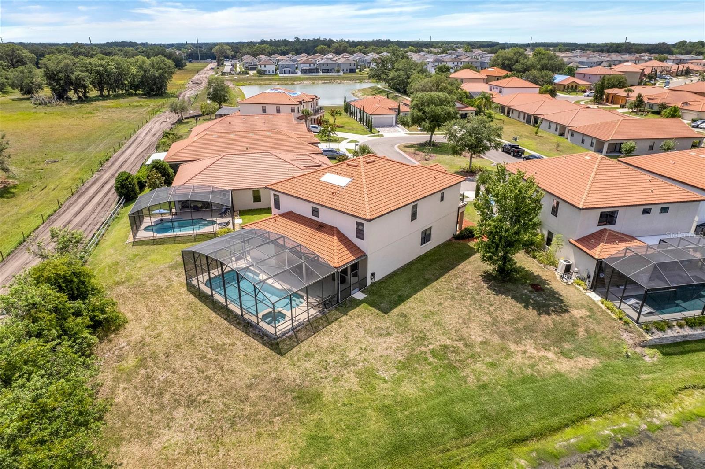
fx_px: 431
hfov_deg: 78.6
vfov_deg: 57.2
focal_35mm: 22
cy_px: 234
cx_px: 352
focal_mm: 8.38
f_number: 2.8
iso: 130
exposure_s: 1/160
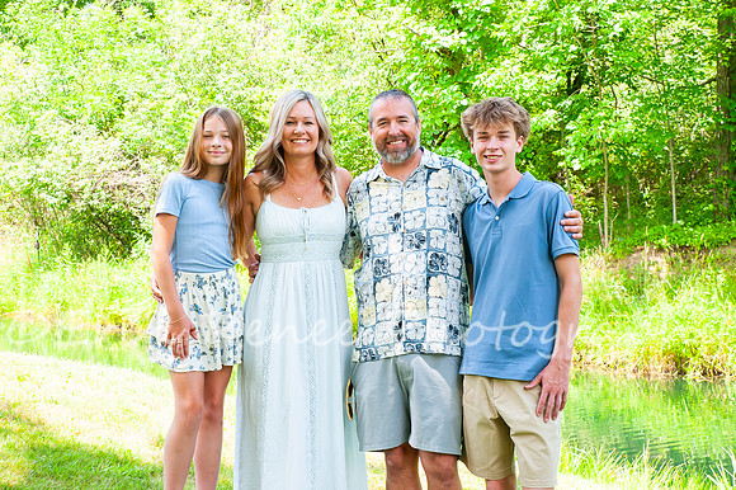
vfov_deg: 20.7
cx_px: 350
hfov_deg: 30.7
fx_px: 1339
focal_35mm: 66
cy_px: 184
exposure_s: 1/125
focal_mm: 52
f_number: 13
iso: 640
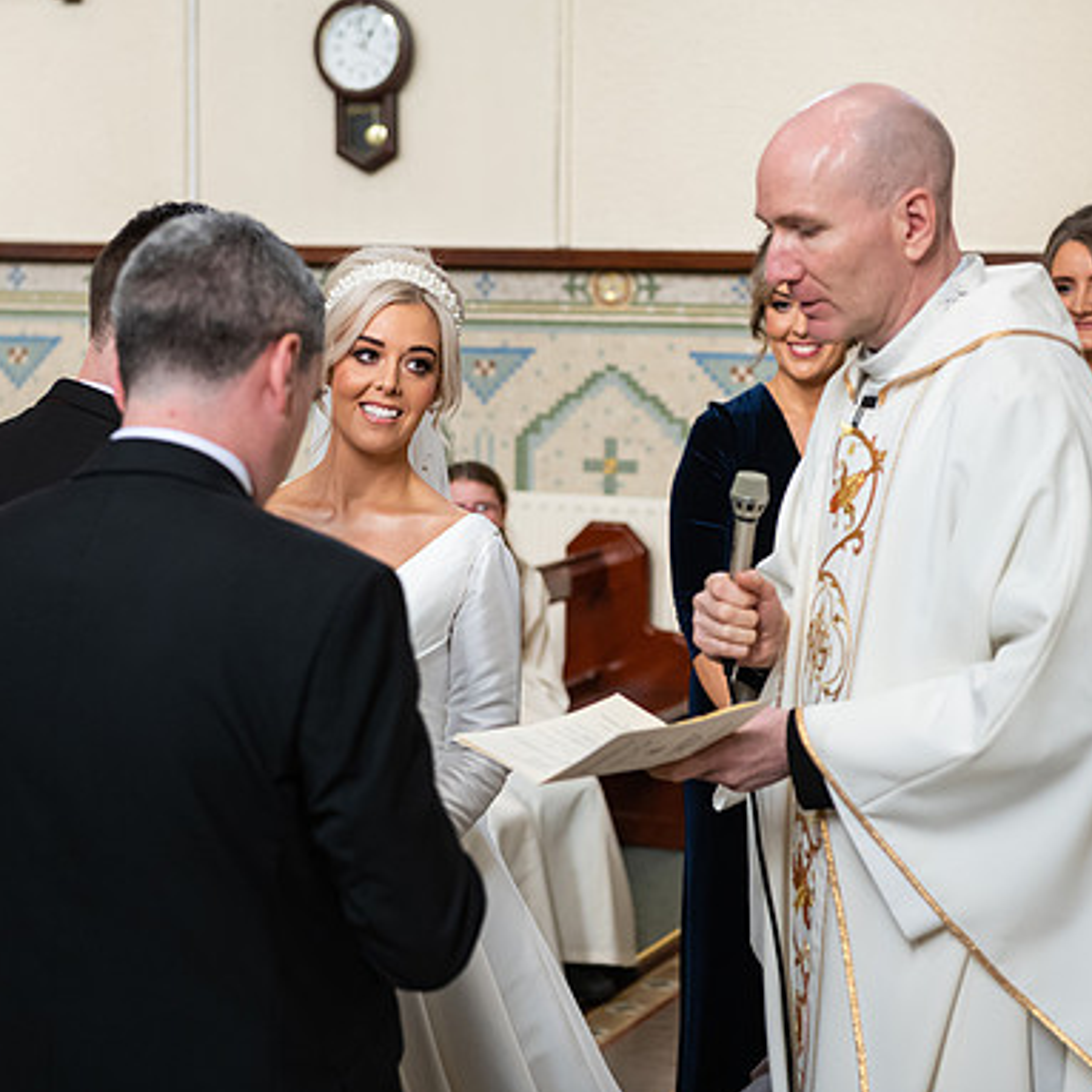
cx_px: 496
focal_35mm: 90
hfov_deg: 19.3
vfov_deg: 19.3
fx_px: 3212
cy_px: 546
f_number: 3.5
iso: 1000
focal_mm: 70
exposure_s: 1/320
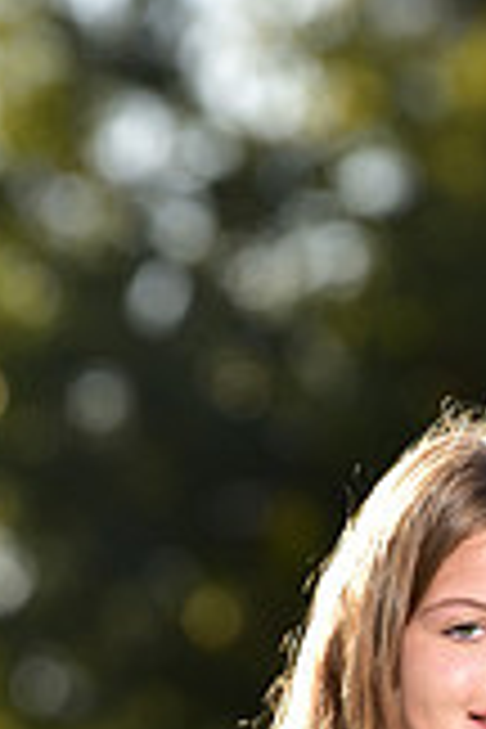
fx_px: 14478
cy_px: 1148
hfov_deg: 1.9
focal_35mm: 715
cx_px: 479
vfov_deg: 2.9
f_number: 5
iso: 80
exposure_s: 1/250
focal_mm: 200
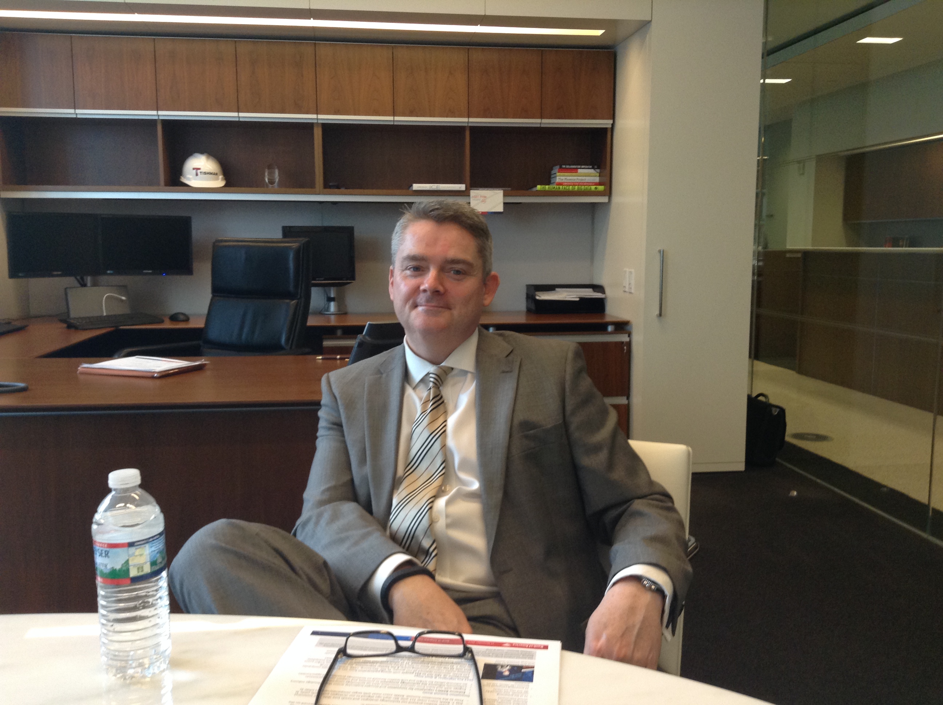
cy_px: 352
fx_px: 898
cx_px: 472
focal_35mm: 33
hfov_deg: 55.4
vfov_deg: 42.8
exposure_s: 1/24
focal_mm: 3.3
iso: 64
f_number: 2.4
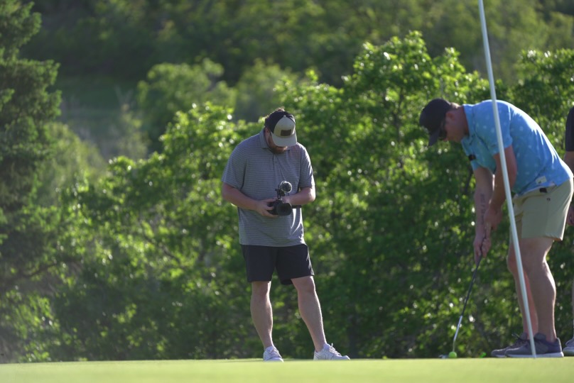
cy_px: 192
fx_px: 3191
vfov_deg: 6.9
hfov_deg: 10.3
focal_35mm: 200
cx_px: 287
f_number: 2.8
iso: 250
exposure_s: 1/1600
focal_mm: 200
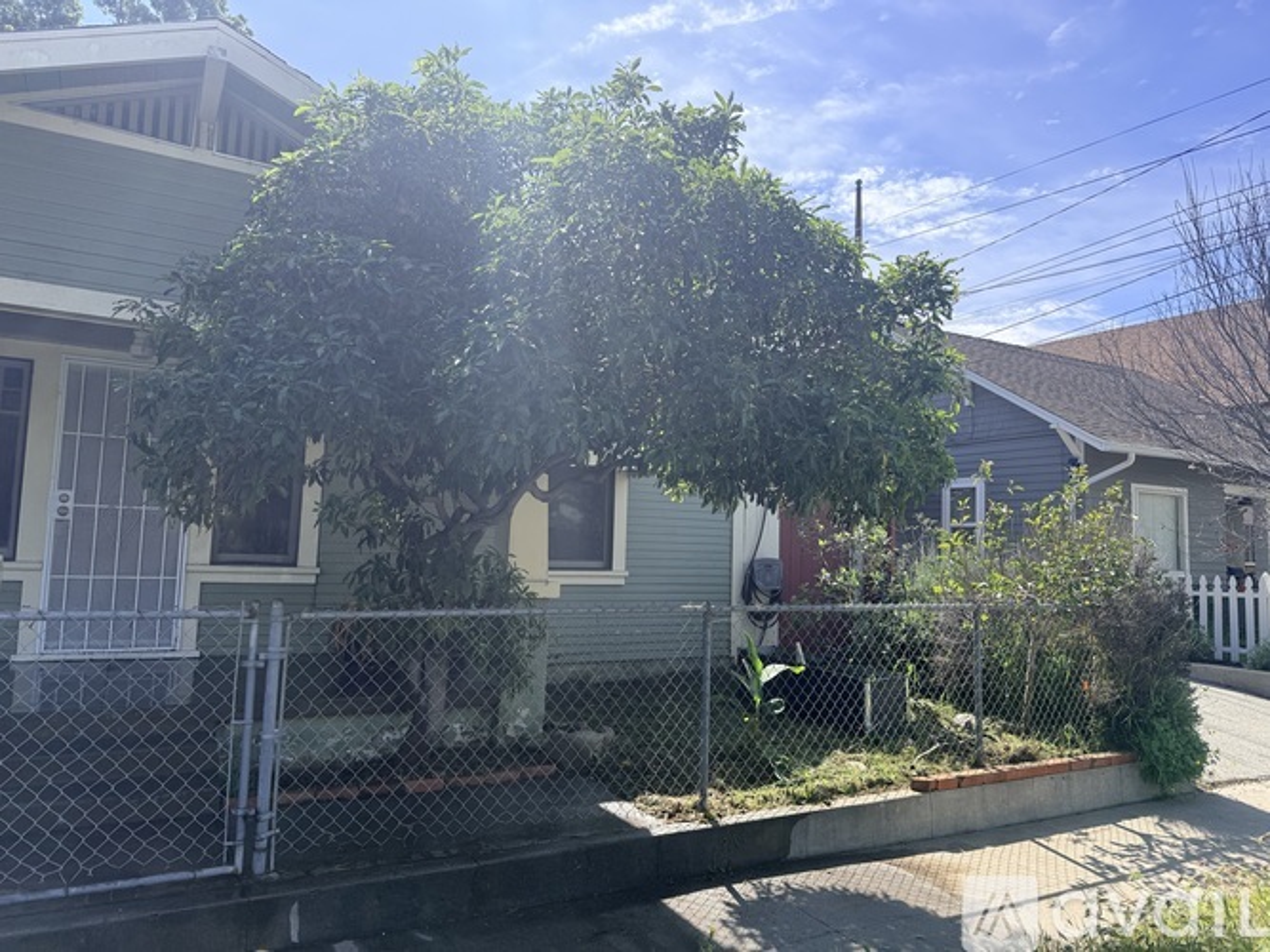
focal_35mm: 24
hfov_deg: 71.6
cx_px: 635
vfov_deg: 56.8
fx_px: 880
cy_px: 476
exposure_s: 1/3021
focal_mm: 6.76
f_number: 1.78
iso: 100
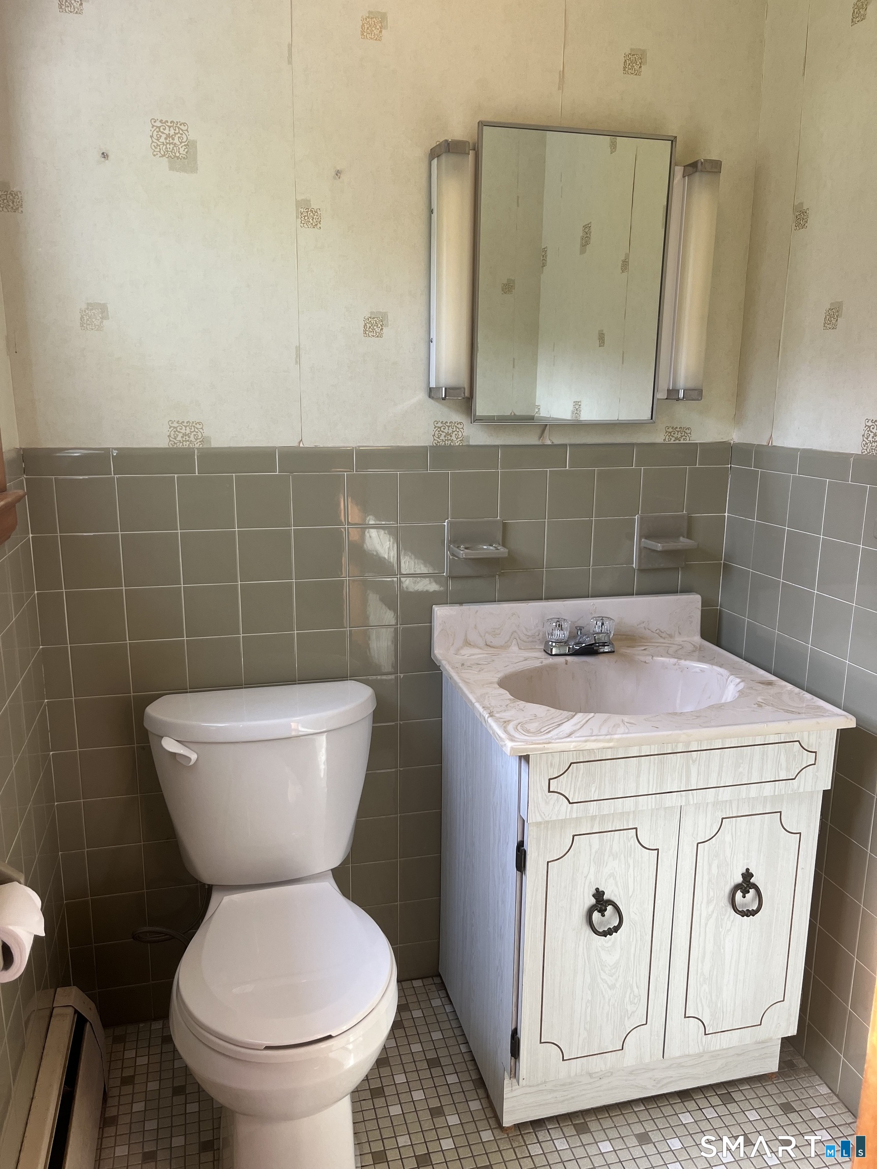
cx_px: 438
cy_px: 584
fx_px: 878
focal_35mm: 26
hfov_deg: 53.1
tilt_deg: -12.2
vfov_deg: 67.3
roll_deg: +0.1
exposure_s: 1/120
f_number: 1.6
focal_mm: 5.1
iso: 100
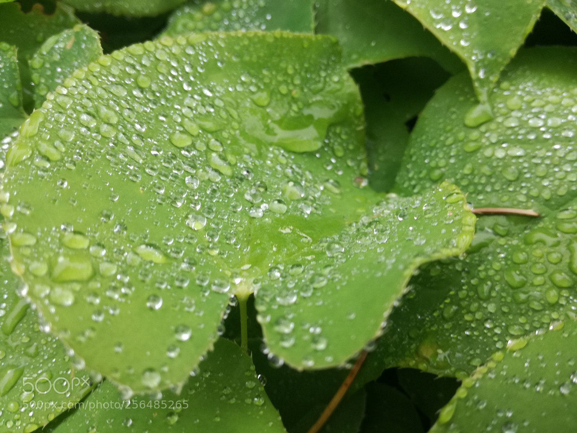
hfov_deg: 65.3
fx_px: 450
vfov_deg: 51.4
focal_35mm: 27
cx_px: 288
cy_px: 216
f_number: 2
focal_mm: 3.79
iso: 64
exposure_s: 1/120
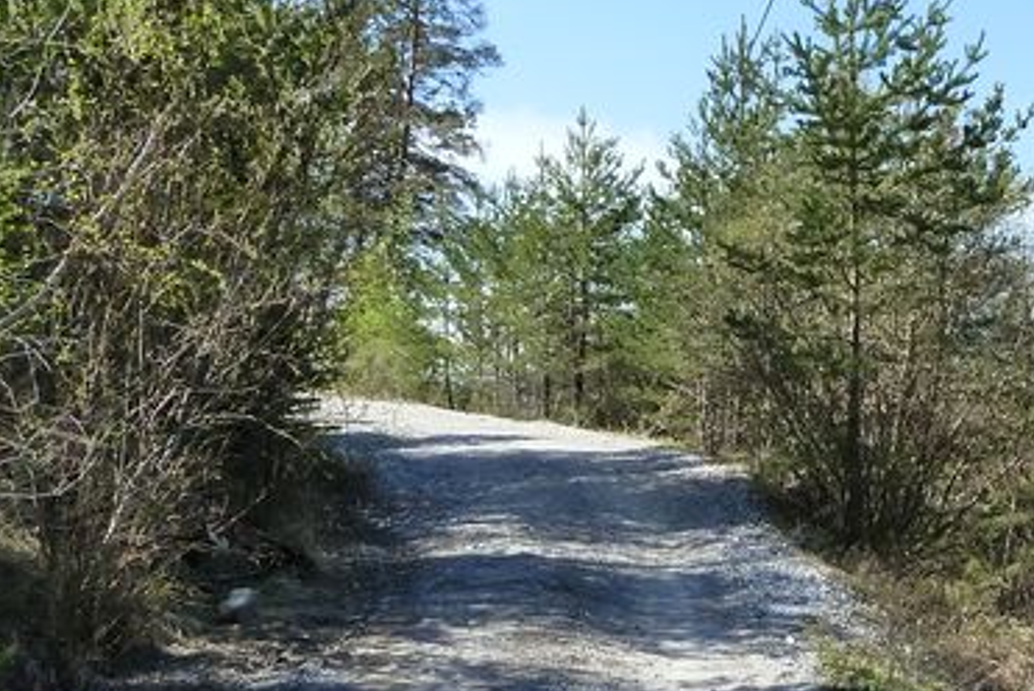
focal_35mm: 56
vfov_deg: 23.9
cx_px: 792
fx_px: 1610
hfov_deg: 34.8
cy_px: 538
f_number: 4
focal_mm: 4.1
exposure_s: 1/400
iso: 200
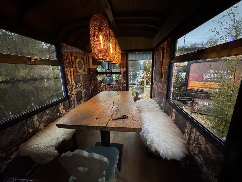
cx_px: 121
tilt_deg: -12.9
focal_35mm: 14
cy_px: 91
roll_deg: +1.6
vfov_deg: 85.7
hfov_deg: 102.1
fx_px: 98
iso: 1000
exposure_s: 1/33
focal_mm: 2.22
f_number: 2.2
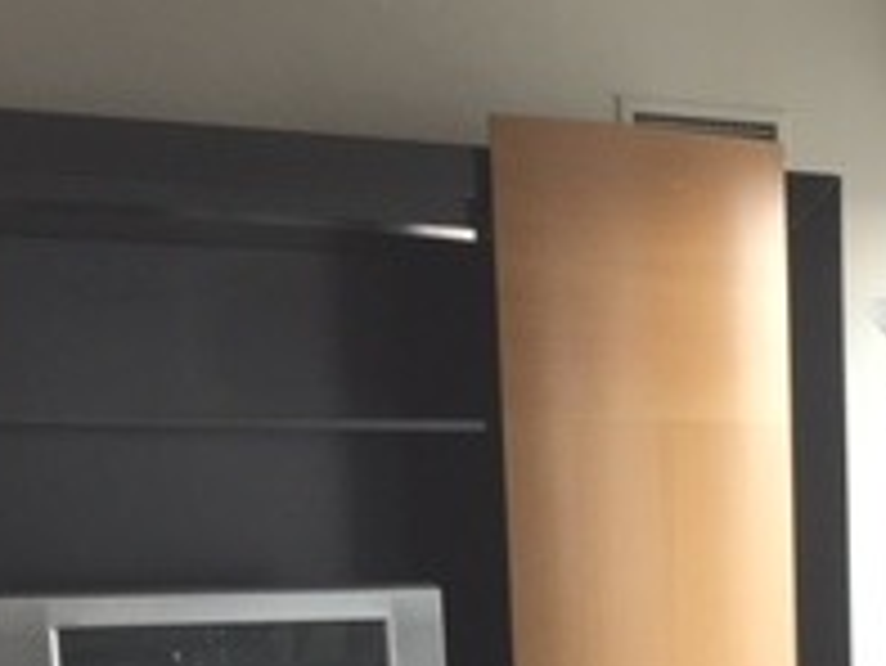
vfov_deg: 14.9
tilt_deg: -9.6
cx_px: 1174
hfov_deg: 19.2
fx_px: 2407
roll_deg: -0.3
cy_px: 914
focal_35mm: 94
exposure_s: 1/60
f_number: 2.2
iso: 25
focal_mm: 4.15
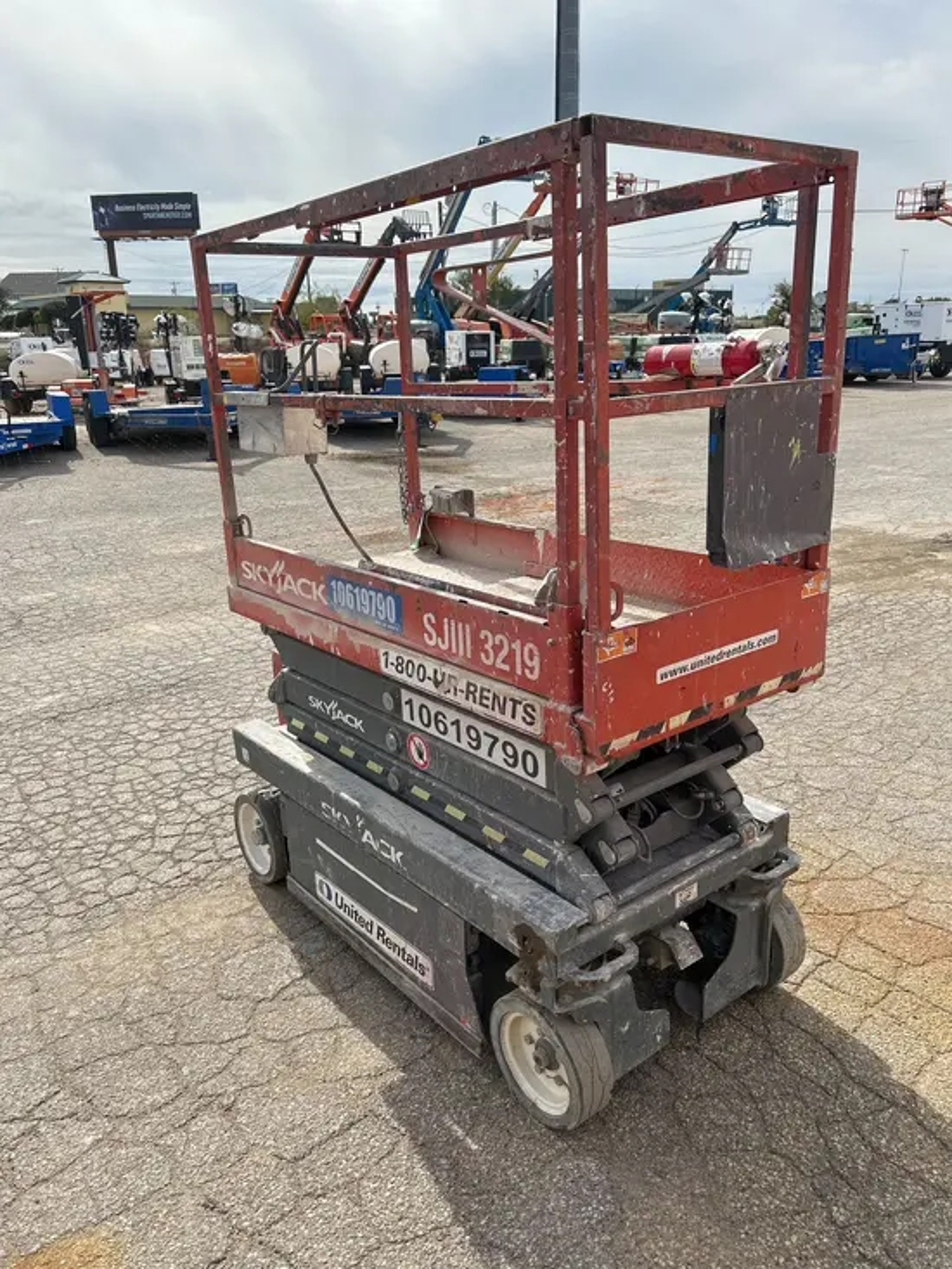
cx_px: 476
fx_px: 953
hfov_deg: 53.1
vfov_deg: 67.3
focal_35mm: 26
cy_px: 634
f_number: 1.5
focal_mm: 5.7
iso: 50
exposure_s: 1/3704
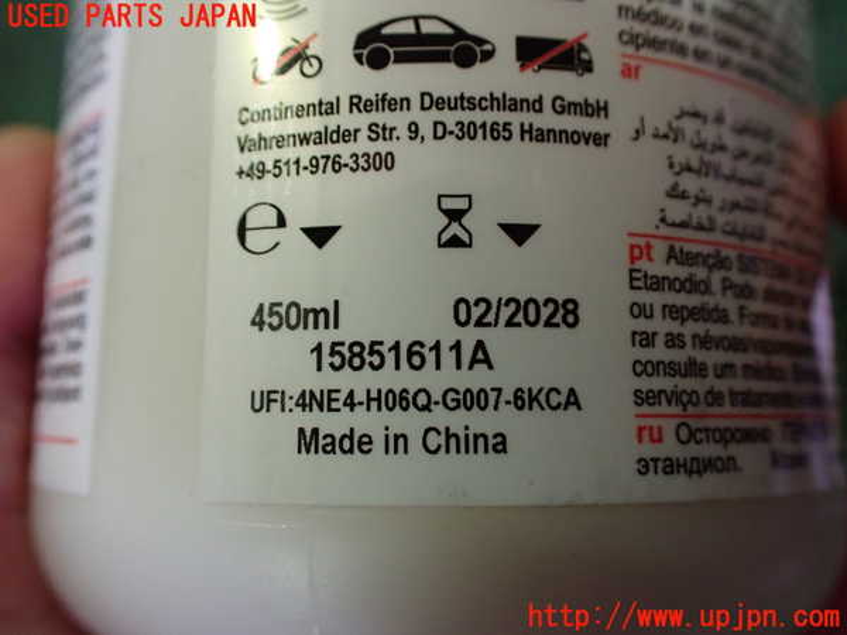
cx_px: 424
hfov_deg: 60.0
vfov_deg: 46.8
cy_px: 318
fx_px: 734
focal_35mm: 30
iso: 800
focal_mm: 5.4
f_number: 2.3
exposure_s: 1/100
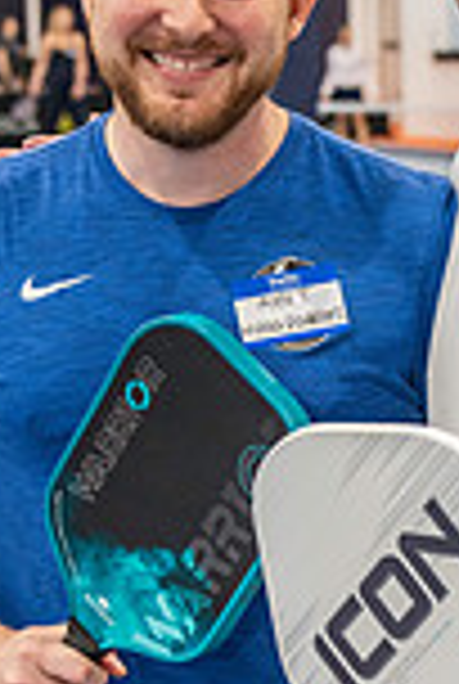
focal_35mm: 127
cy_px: 486
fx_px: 2418
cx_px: 423
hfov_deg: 10.8
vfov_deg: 16.0
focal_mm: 43
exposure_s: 1/320
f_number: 4
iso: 3200
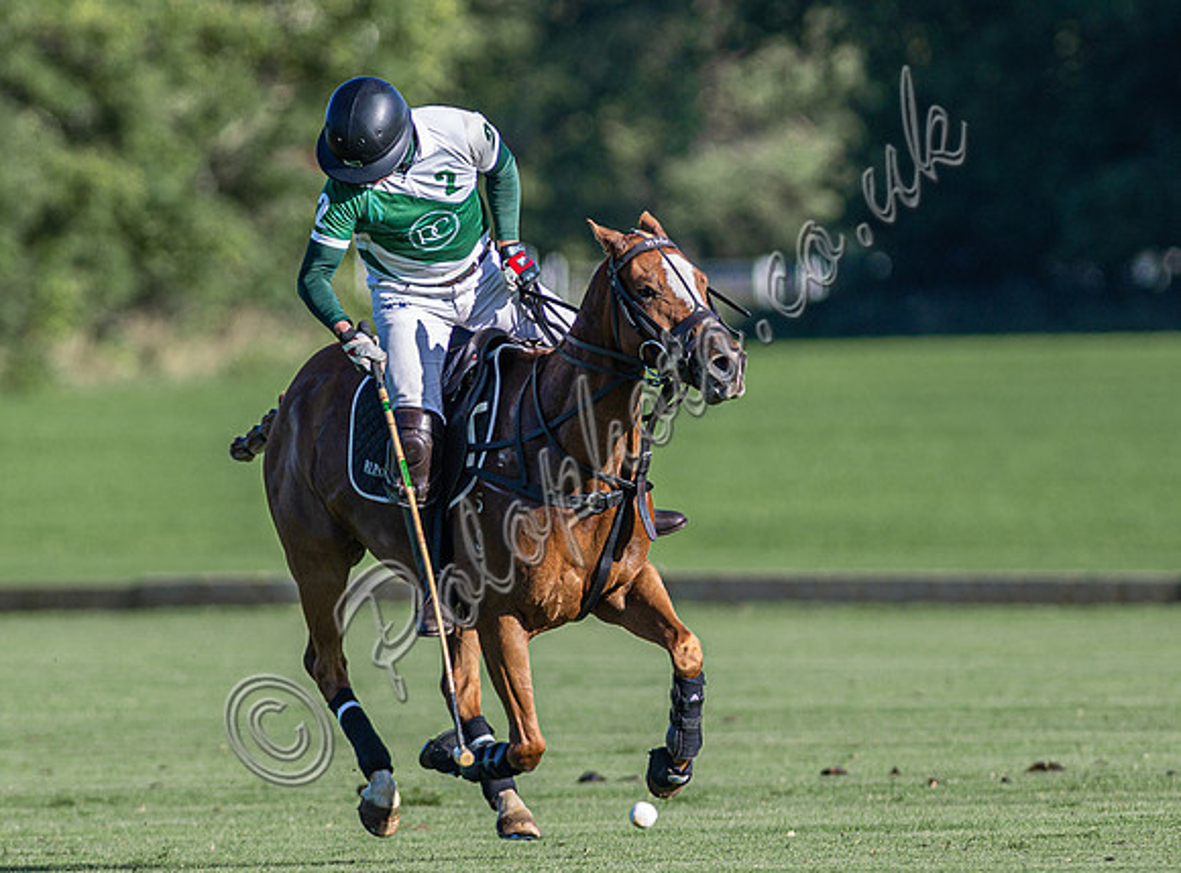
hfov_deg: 2.3
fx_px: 29643
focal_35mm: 873
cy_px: 363
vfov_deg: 1.7
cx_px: 544
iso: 160
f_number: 3.2
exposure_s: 1/2000
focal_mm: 300
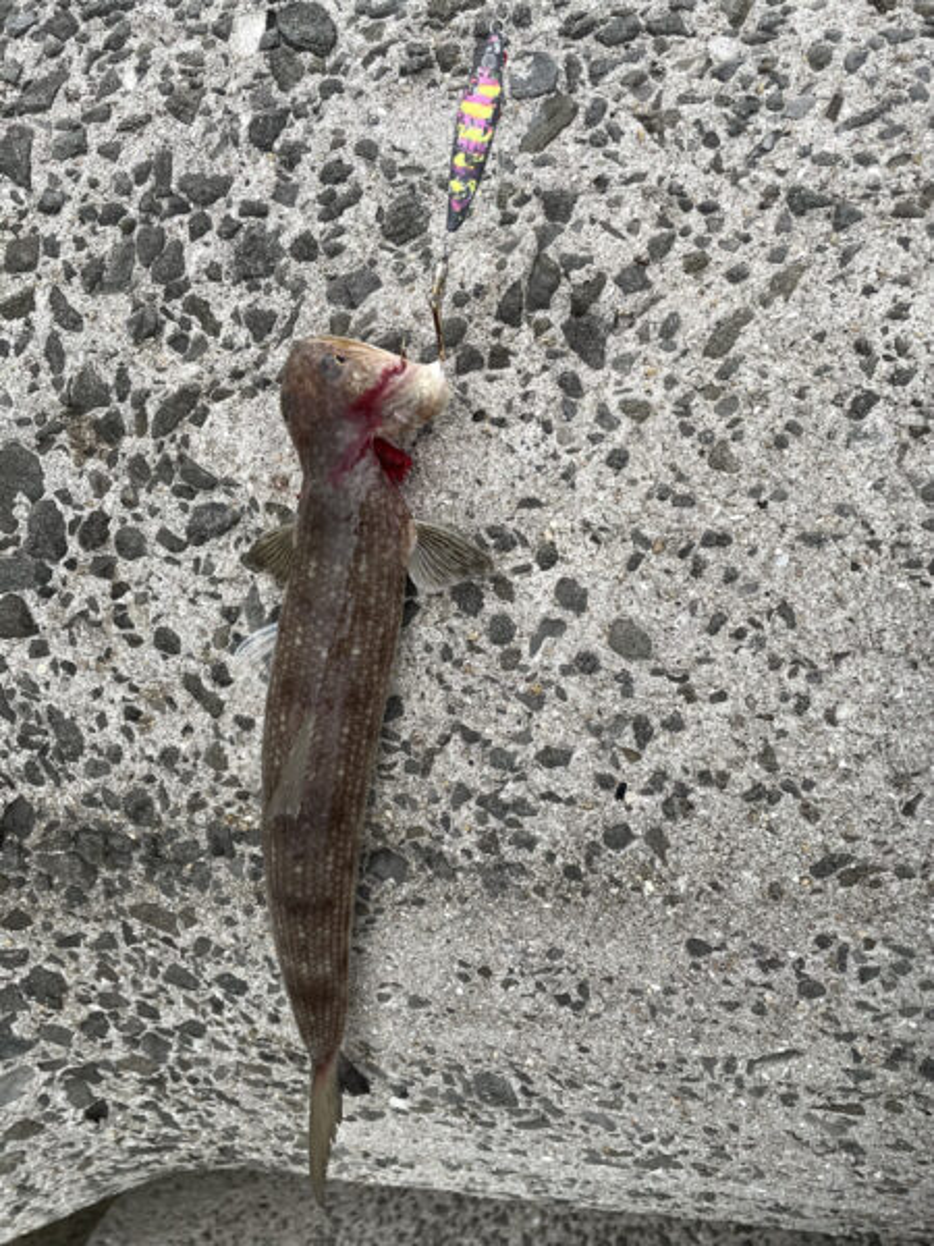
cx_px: 467
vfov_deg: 67.3
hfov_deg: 53.1
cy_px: 623
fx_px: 935
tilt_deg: -59.4
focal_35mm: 26
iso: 125
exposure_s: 1/114
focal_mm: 4.2
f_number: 1.6
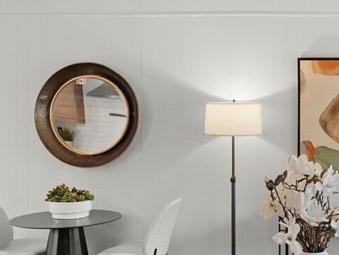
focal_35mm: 60
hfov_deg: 29.9
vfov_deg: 22.4
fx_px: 588
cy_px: 312
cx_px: 341
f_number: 2.8
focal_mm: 18
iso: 640
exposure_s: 1/15
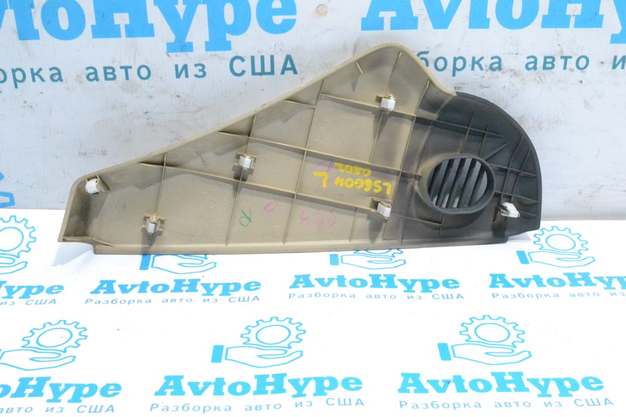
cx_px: 313
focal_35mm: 48
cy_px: 208
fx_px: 835
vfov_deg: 28.1
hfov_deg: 41.1
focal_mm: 32
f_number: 14
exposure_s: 1/80
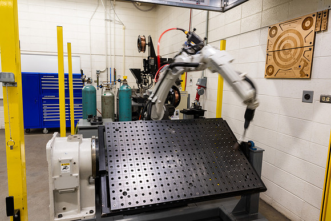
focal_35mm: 24
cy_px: 110
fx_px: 221
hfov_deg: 73.7
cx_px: 166
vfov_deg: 53.2
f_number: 14
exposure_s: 1/1.67
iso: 100
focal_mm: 24
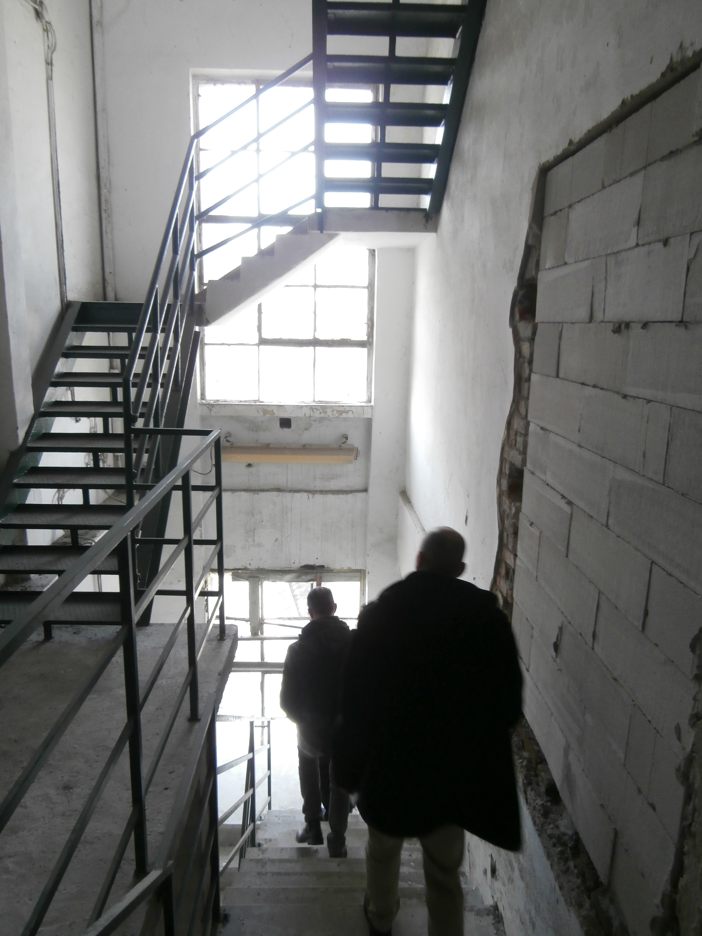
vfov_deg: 69.4
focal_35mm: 25
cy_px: 481
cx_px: 350
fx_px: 676
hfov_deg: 54.9
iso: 160
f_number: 3
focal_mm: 4.2
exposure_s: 1/30
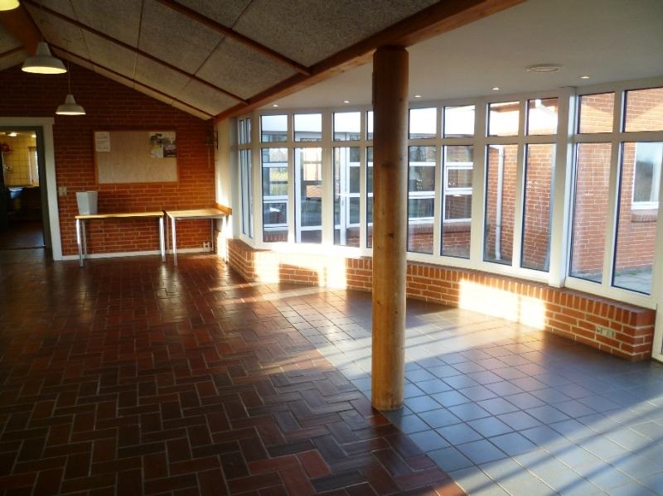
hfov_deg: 63.5
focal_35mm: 28
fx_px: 536
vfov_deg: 49.7
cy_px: 248
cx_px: 332
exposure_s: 1/50
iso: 80
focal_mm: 5
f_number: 2.8
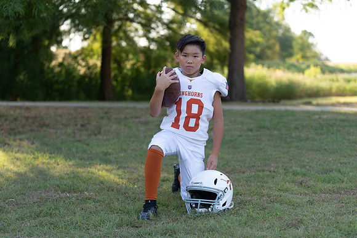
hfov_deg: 27.3
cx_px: 178
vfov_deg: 18.4
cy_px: 119
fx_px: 734
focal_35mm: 74
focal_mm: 74
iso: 160
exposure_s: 1/400
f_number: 2.8
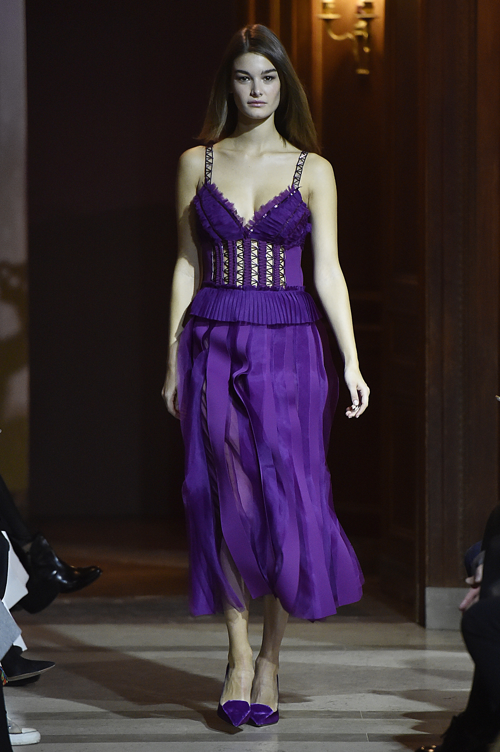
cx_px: 250
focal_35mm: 200
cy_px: 376
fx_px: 4171
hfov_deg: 6.9
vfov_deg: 10.3
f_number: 2.8
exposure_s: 1/250
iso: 4000
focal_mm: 200
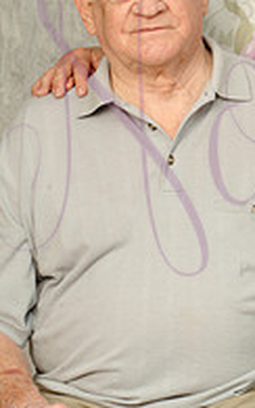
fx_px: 3102
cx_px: 294
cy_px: 0
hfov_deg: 4.7
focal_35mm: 279
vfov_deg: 7.5
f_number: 11
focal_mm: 79
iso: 400
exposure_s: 1/125
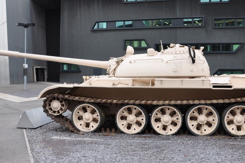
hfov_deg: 50.6
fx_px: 258
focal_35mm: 38
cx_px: 139
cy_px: 77
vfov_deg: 35.0
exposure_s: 1/60
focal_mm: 18
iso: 250
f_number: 8
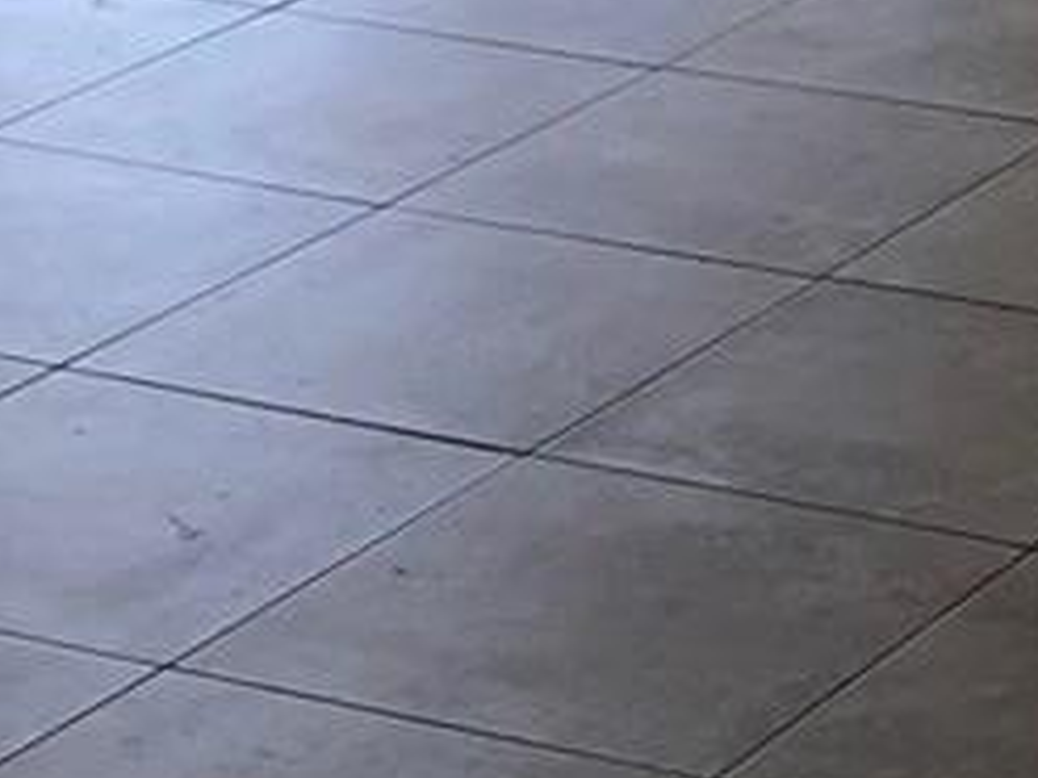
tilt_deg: -8.7
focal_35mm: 181
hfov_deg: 10.6
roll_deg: -1.1
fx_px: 5427
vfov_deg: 7.9
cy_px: -736
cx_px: 1536
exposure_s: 1/40
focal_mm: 3.99
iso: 25
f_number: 1.8
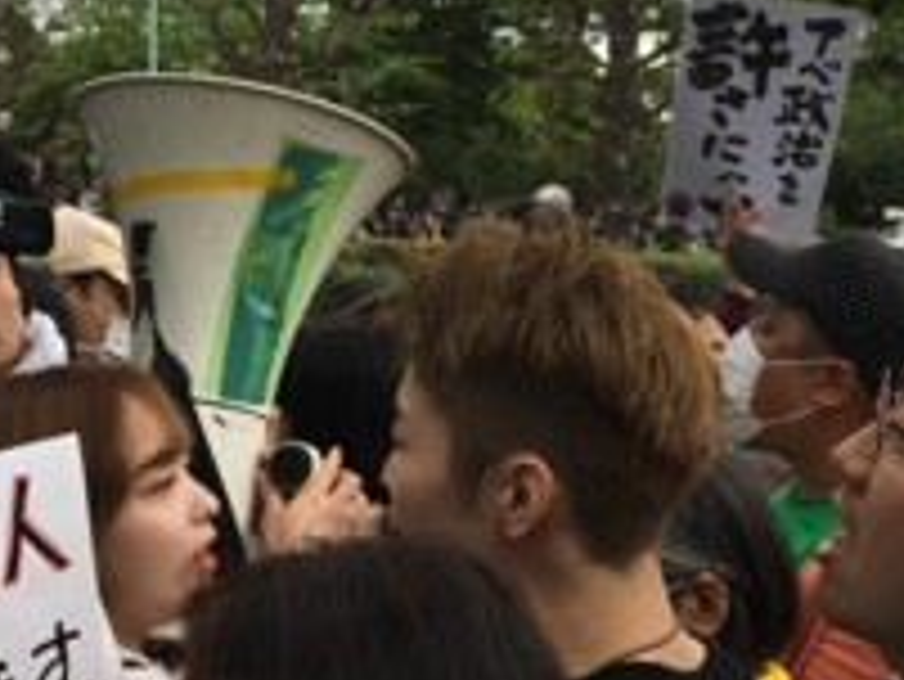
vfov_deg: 22.6
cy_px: 252
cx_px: 522
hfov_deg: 29.8
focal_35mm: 65
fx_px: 1698
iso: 25
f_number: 2.2
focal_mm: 4.15
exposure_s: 1/388
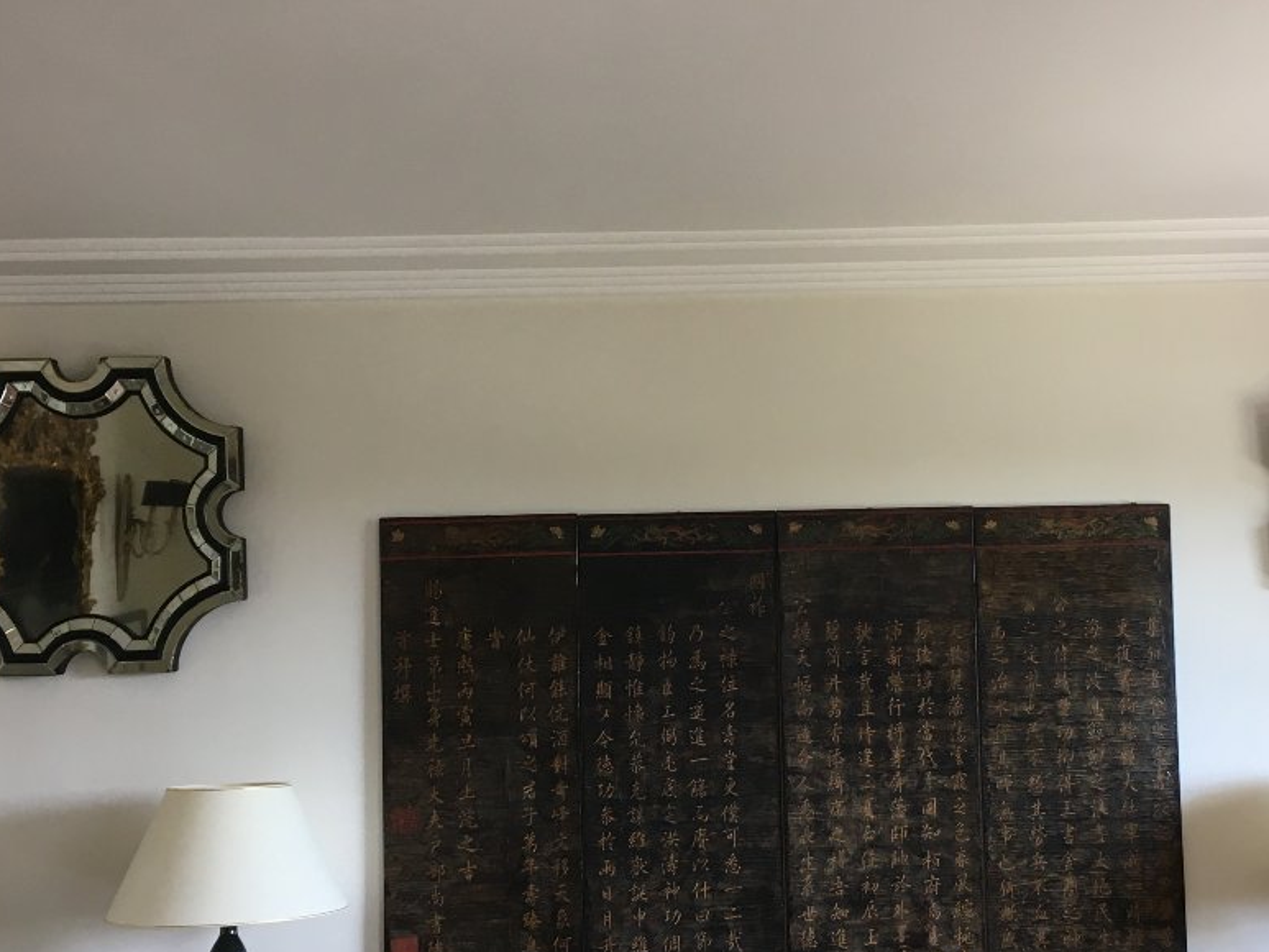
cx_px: 758
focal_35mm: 45
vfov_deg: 32.1
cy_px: 581
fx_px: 1650
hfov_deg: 41.9
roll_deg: +0.1
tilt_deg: +2.8
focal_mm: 4.15
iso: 40
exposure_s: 1/33
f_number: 2.2
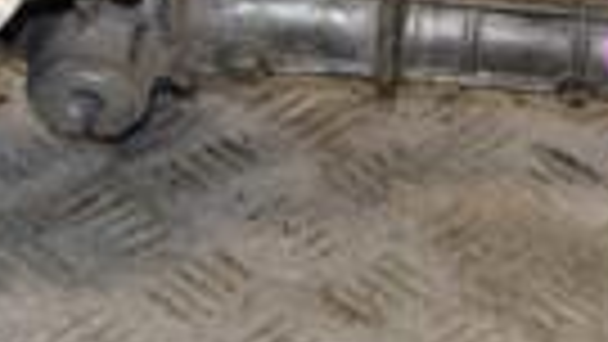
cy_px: -104
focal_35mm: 167
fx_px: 2693
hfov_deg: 12.9
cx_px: 369
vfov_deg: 7.2
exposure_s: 1/200
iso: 800
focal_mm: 24
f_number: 7.1
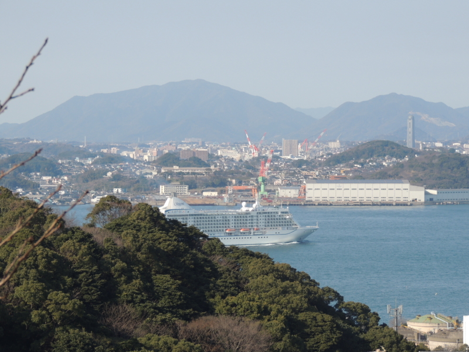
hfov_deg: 12.7
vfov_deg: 9.6
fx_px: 2100
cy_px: 176
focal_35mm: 155
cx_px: 234
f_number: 4.4
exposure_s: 1/500
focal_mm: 27.6
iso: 100
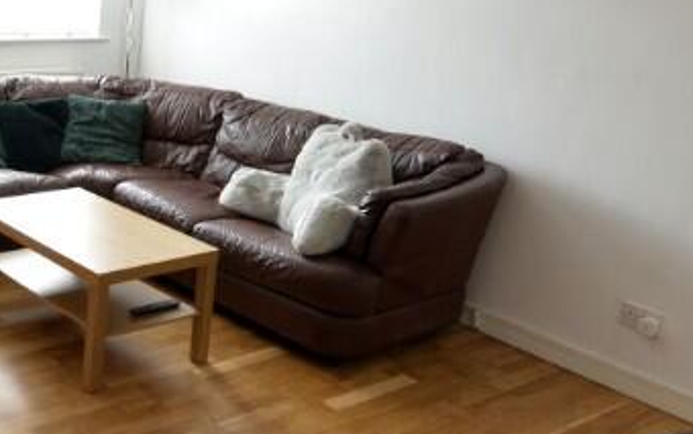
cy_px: 230
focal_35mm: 46
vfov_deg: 28.0
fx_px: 869
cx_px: 94
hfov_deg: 40.7
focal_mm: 10
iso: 400
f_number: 8
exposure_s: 1/10
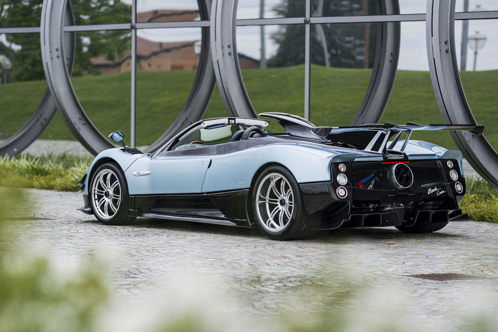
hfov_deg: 15.2
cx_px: 249
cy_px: 166
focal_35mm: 135
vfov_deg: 10.2
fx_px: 1867
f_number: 2.5
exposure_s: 1/3200
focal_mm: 135
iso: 320
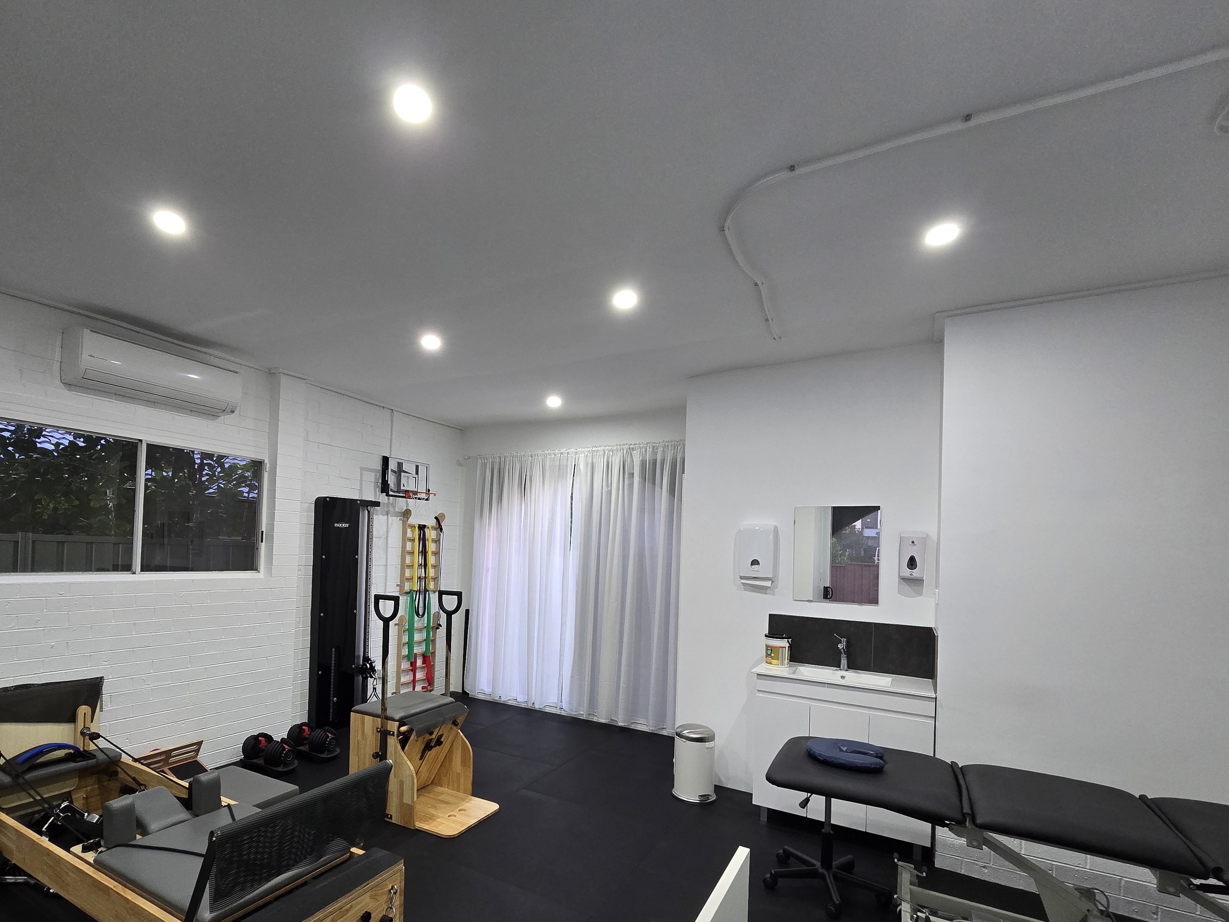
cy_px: 538
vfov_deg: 77.5
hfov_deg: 93.7
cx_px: 518
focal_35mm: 16
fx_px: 568
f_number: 2.2
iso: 250
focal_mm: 2.2
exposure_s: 1/50
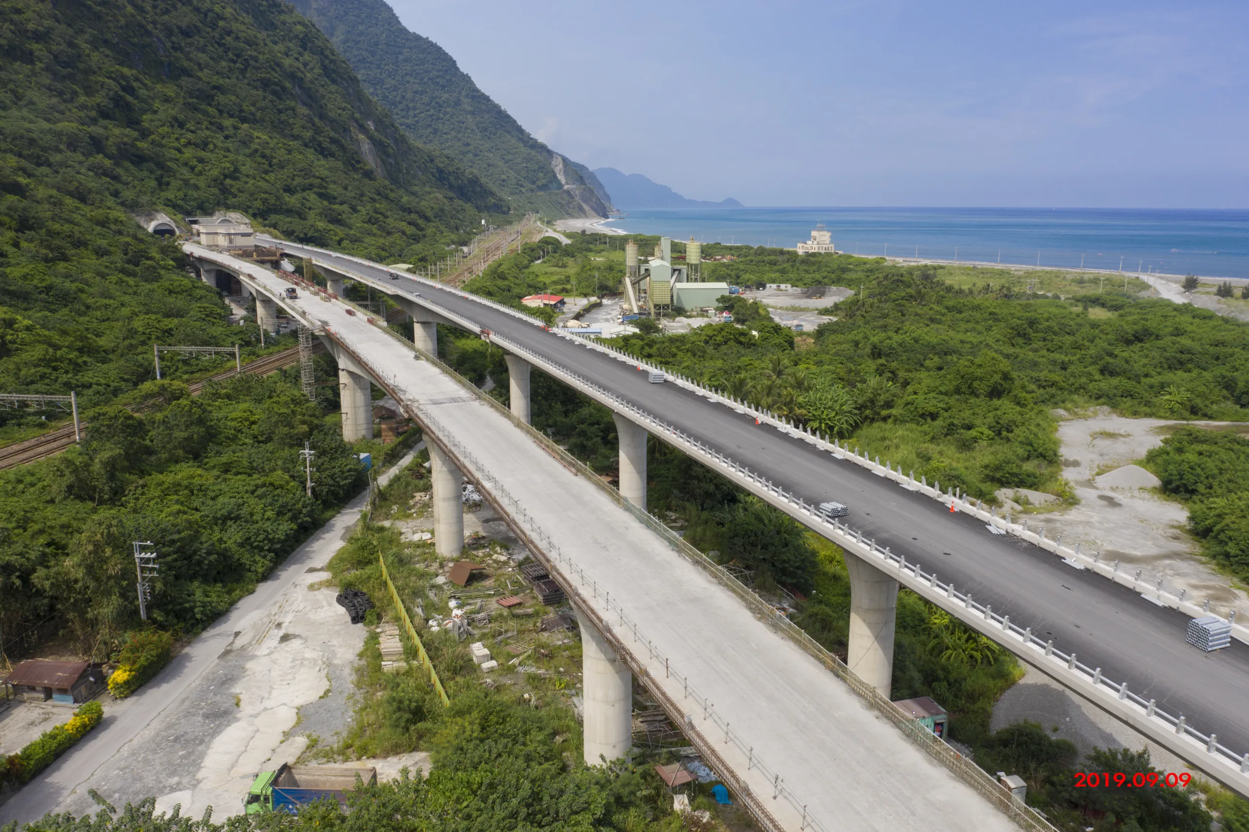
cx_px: 624
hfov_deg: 65.5
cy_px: 416
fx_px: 971
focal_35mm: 28
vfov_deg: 46.4
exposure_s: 1/30
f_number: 5
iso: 100
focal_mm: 10.26
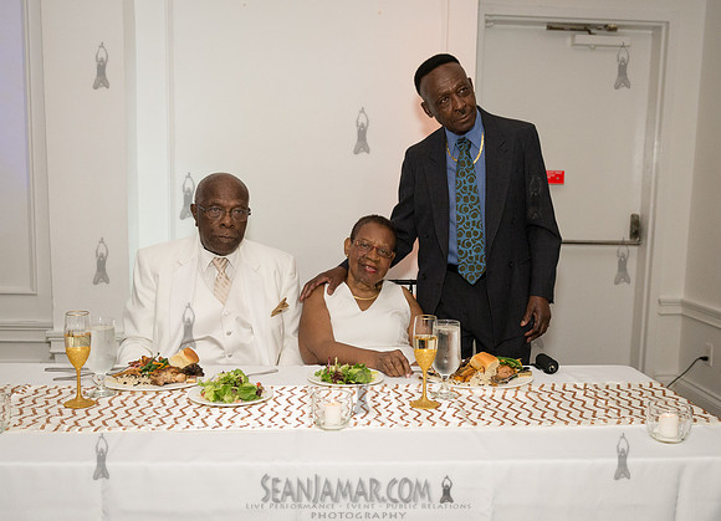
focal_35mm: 37
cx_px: 372
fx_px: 763
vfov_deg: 37.7
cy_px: 286
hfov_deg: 50.6
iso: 2500
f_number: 4
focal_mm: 29
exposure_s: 1/800
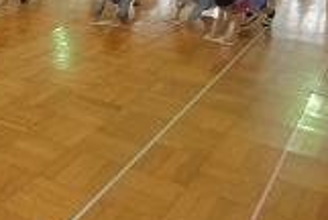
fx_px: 529
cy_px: 2
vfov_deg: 22.6
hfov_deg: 33.0
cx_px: 45
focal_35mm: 58
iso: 400
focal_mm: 4.5
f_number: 3.5
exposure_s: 1/100
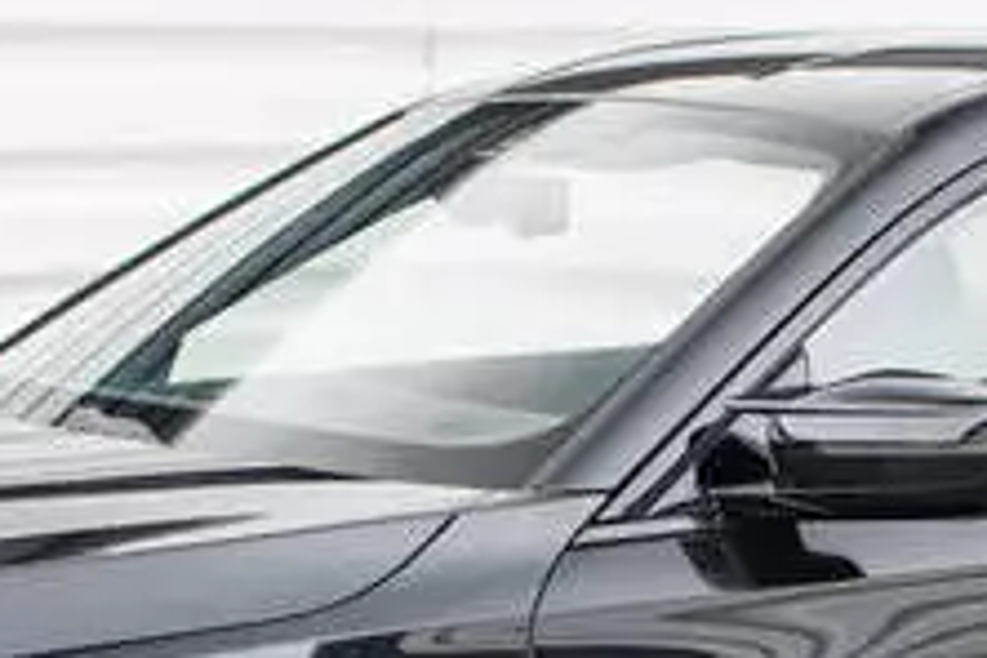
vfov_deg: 8.4
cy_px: 883
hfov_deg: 12.8
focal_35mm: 161
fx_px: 4414
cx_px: 567
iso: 500
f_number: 2.5
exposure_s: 1/125
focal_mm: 35
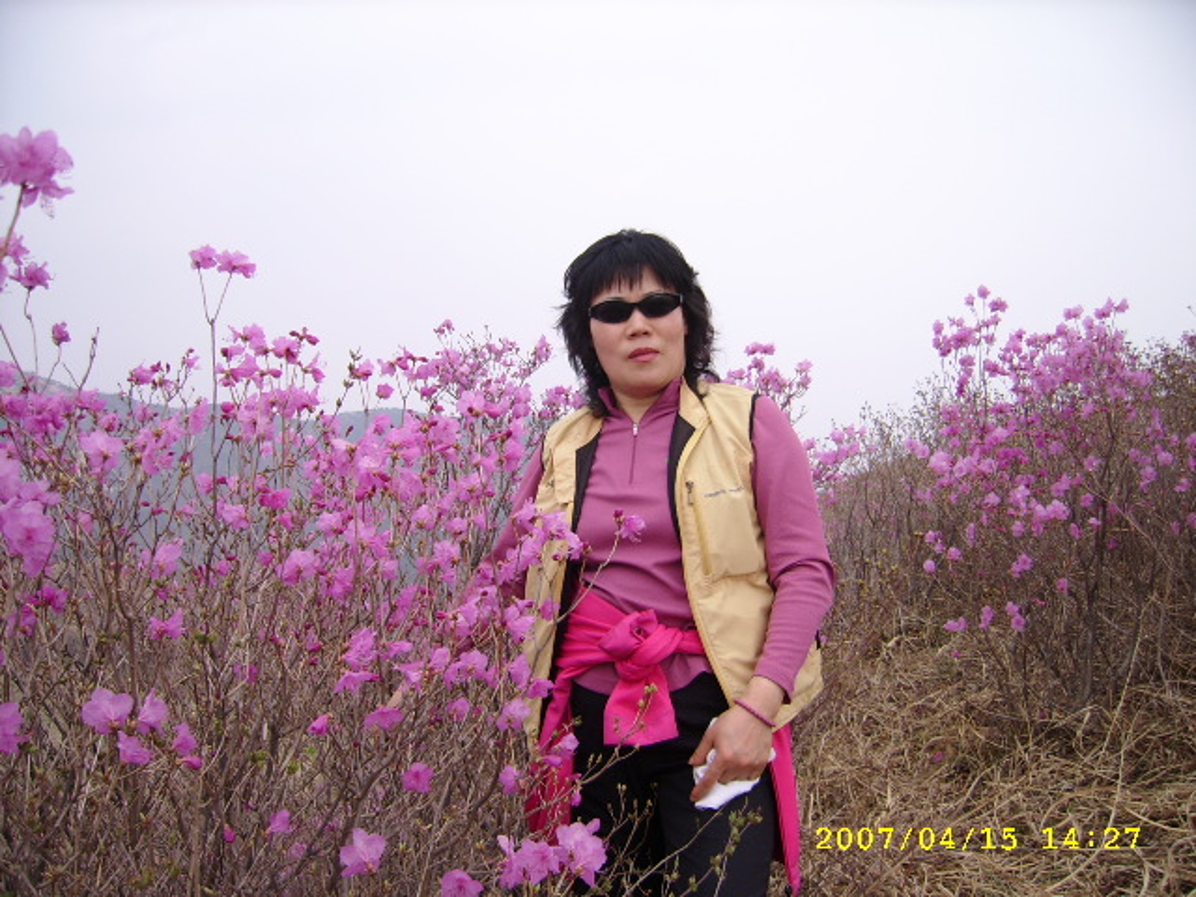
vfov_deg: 40.7
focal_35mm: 35
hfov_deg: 52.6
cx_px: 598
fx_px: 1209
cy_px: 448
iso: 50
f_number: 2.8
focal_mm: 5.95
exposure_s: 1/706
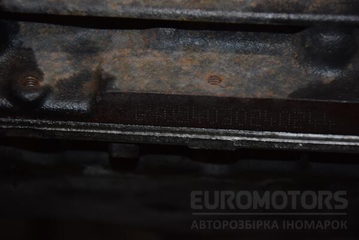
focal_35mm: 158
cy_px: 120
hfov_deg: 13.0
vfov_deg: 8.7
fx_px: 1571
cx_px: 180
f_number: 5.6
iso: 800
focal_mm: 105
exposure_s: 1/60
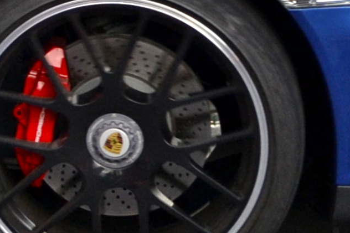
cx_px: -427
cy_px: -305
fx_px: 2303
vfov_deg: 5.6
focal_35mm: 237
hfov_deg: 8.1
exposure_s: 1/500
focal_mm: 24
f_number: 3.8
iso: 500
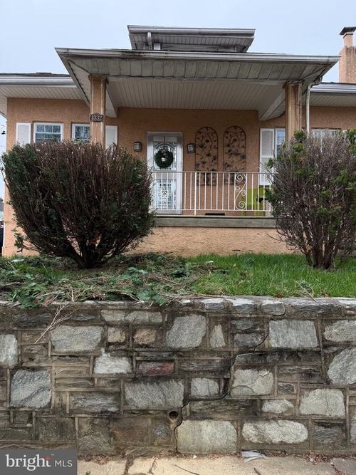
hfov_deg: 56.8
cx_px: 178
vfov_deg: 71.6
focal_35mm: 24
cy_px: 238
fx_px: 329
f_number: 1.78
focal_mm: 6.76
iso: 80
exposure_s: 1/401
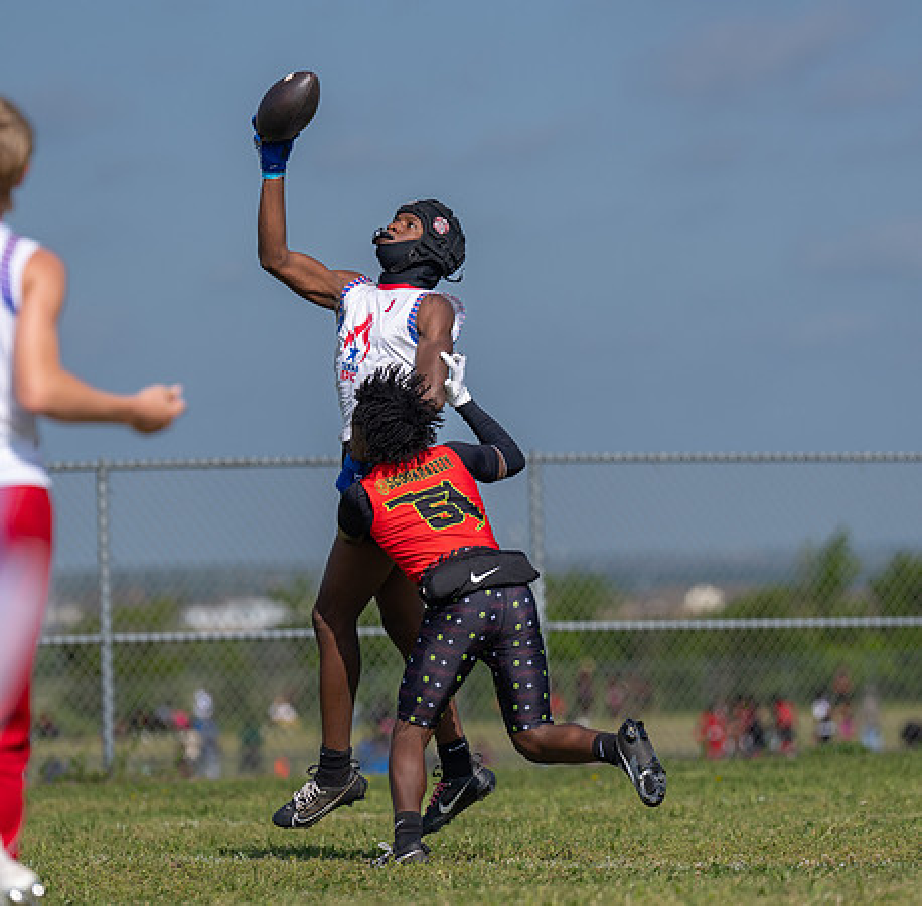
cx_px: 445
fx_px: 8241
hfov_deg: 6.4
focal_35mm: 276
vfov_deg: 6.3
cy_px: 498
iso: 100
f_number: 2.8
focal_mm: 157
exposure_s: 1/3200
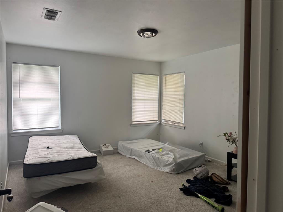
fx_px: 196
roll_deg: -0.8
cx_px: 142
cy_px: 106
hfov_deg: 71.6
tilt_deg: -1.9
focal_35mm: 24
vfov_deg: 56.8
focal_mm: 6.76
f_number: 1.78
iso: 400
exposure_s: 1/60
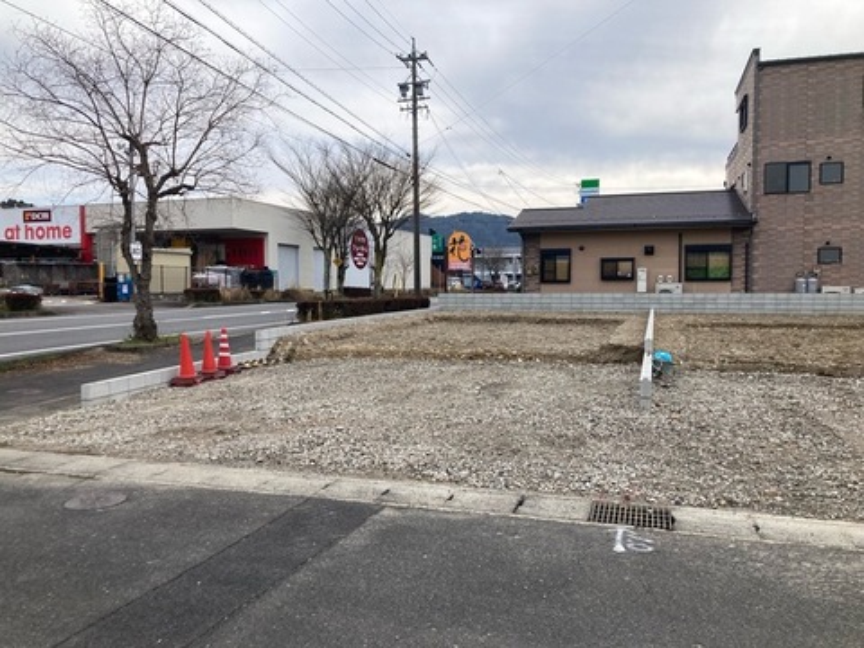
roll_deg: -0.1
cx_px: 432
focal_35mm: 28
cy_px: 324
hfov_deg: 63.4
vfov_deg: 49.7
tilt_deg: -1.9
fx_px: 699
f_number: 1.8
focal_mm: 3.99
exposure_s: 1/2208
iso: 20
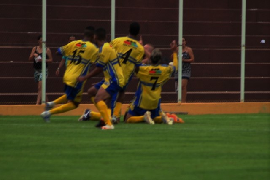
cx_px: 135
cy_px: 90
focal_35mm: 450
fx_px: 3376
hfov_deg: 4.6
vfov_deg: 3.1
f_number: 5.6
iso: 200
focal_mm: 300
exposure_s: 1/125
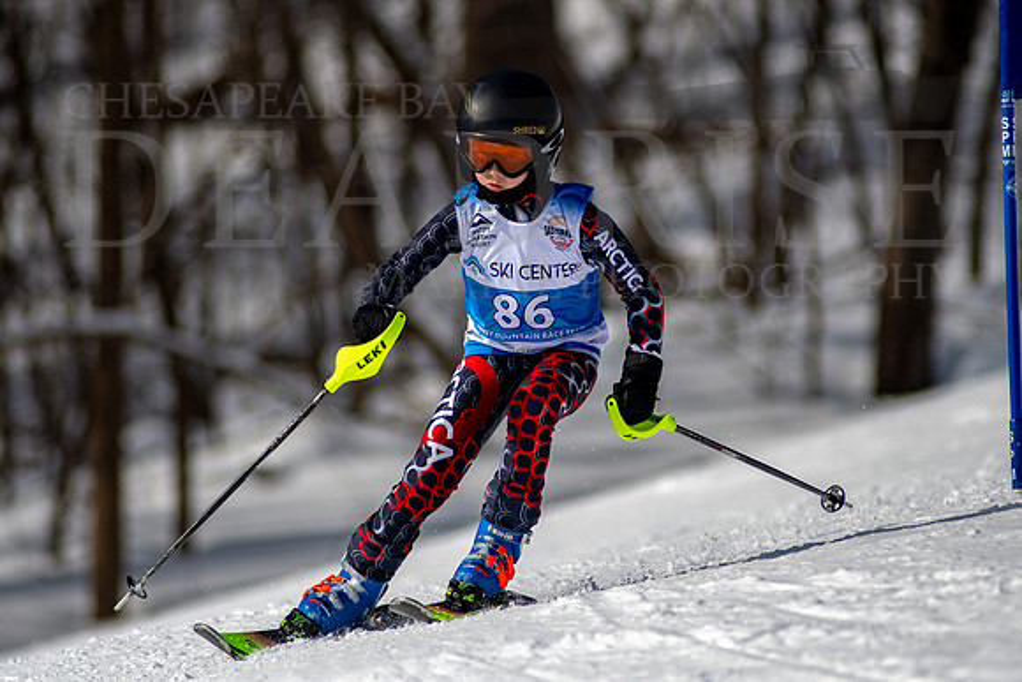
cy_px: 301
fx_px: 14285
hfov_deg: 4.1
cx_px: 571
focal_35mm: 503
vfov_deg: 2.7
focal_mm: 300
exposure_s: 1/8000
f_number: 2.8
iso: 100
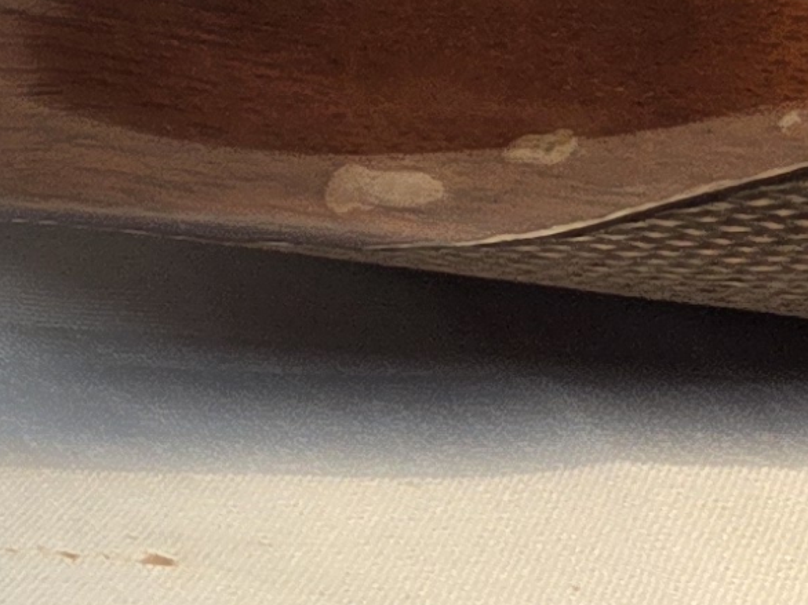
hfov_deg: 9.6
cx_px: -1637
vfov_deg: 9.0
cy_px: -528
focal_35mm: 157
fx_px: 3663
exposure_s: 1/120
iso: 40
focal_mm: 5.4
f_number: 1.8
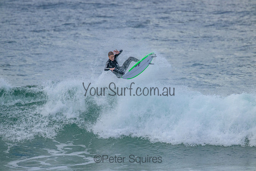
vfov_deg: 1.7
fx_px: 5690
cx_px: 128
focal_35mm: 800
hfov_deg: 2.6
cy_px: 86
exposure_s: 1/1600
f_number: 11
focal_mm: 800
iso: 2200
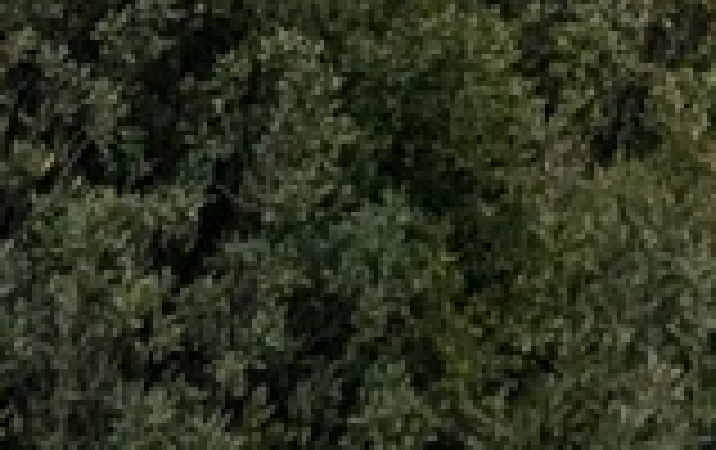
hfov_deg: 20.6
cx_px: 916
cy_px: -1323
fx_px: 1798
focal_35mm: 92
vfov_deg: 8.3
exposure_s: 1/945
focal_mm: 1.95
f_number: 2.2
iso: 47
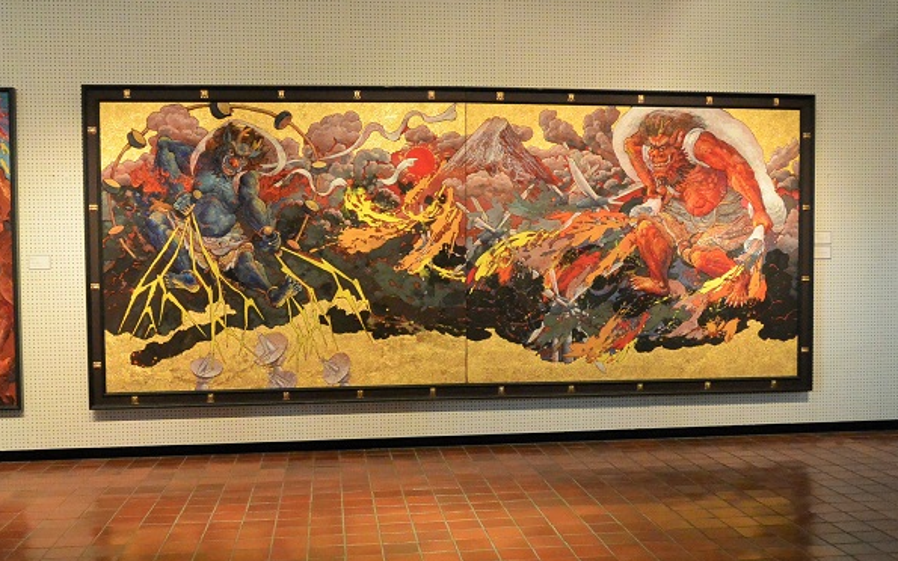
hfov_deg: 52.7
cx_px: 447
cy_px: 268
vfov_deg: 34.4
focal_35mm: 37
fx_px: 906
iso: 2800
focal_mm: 13.6
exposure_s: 1/30
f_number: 4
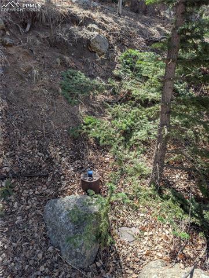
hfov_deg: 56.9
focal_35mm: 24
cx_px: 104
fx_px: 193
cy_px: 139
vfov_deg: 71.5
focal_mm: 6.9
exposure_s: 1/331
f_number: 1.68
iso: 20
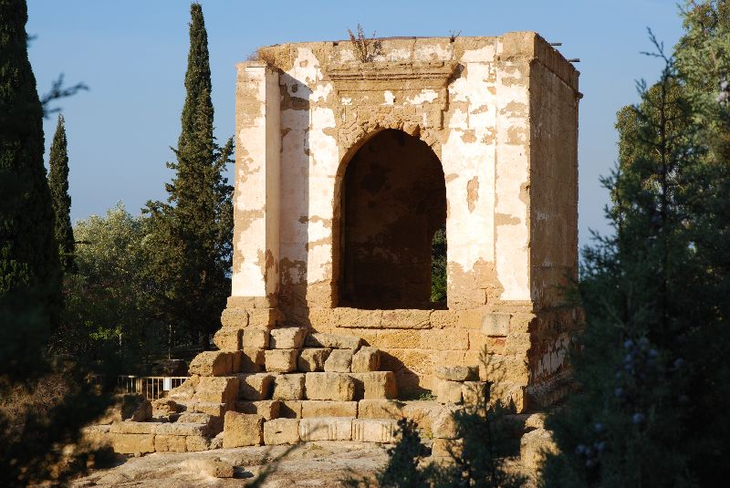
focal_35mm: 75
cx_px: 365
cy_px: 244
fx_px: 1522
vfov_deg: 18.2
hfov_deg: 27.0
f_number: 10
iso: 160
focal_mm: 50
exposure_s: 1/250
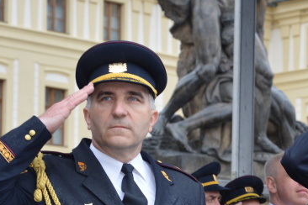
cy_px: 168
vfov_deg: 7.8
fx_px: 1506
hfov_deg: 11.6
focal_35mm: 176
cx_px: 242
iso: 1250
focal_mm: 86
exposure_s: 1/250
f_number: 9
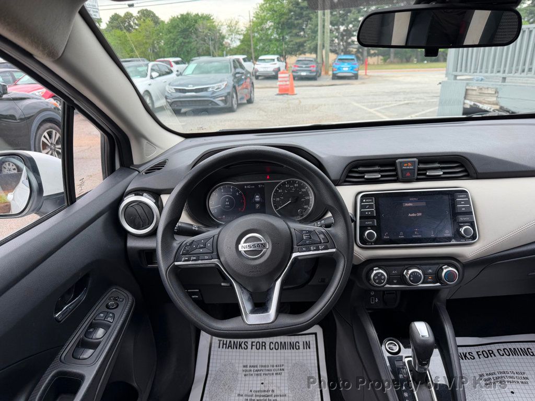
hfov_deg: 71.6
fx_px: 371
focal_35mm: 24
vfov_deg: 56.8
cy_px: 200
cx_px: 268
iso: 64
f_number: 1.78
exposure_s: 1/163
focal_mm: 6.76
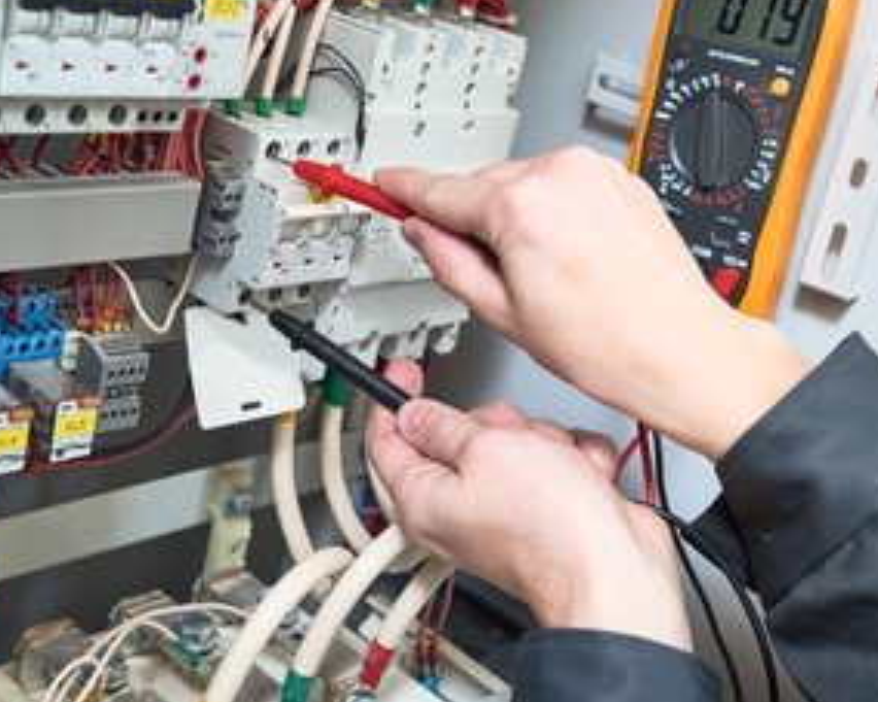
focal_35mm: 49
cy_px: 274
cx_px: 417
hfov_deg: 38.0
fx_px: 1273
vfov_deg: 30.7
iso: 200
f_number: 5
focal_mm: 35
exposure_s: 1/60
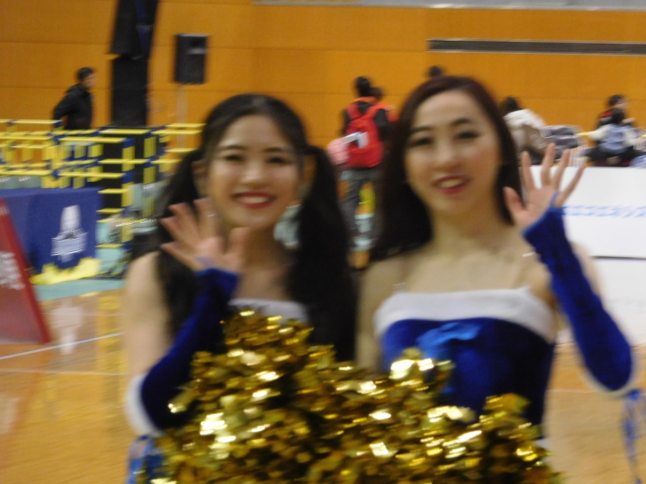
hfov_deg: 9.9
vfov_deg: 7.4
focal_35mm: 200
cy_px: 242
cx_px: 323
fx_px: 3732
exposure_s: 1/25
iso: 800
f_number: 5.4
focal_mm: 35.7
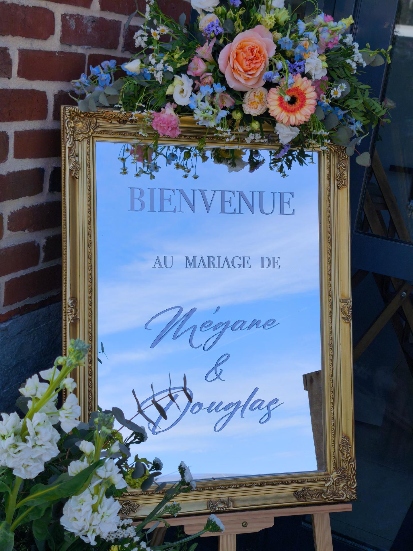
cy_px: 276
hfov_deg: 31.5
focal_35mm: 46
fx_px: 732
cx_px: 206
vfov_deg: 41.2
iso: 50
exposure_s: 1/1674
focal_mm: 6.57
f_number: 1.6
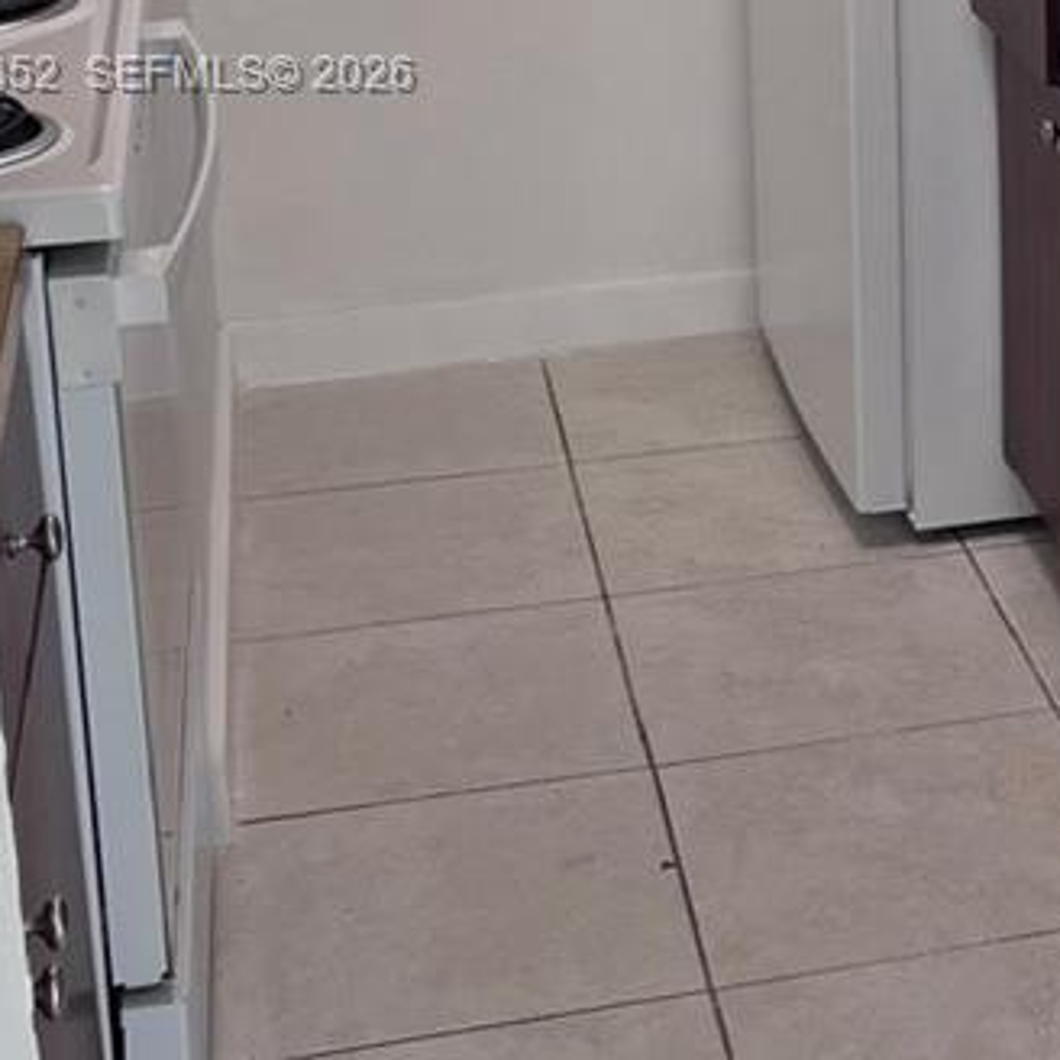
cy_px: 78
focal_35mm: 84
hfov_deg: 19.4
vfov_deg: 20.2
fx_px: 2910
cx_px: 1270
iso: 100
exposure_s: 1/120
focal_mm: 5.7
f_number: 1.5
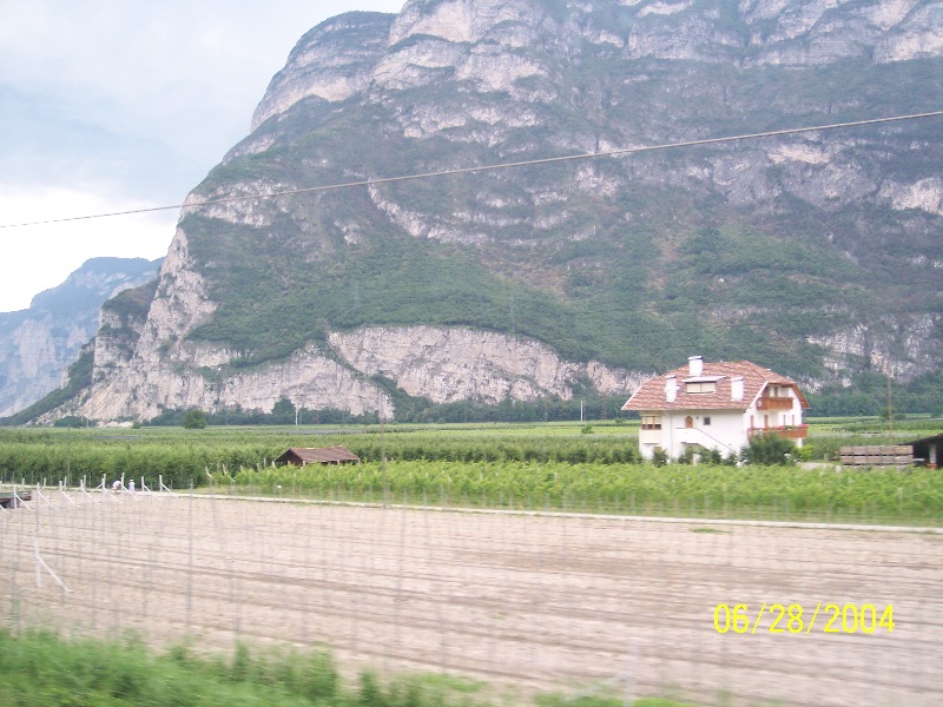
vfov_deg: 37.7
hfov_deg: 49.0
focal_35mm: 38
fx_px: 1035
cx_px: 472
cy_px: 354
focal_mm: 8
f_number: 2.8
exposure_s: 1/125
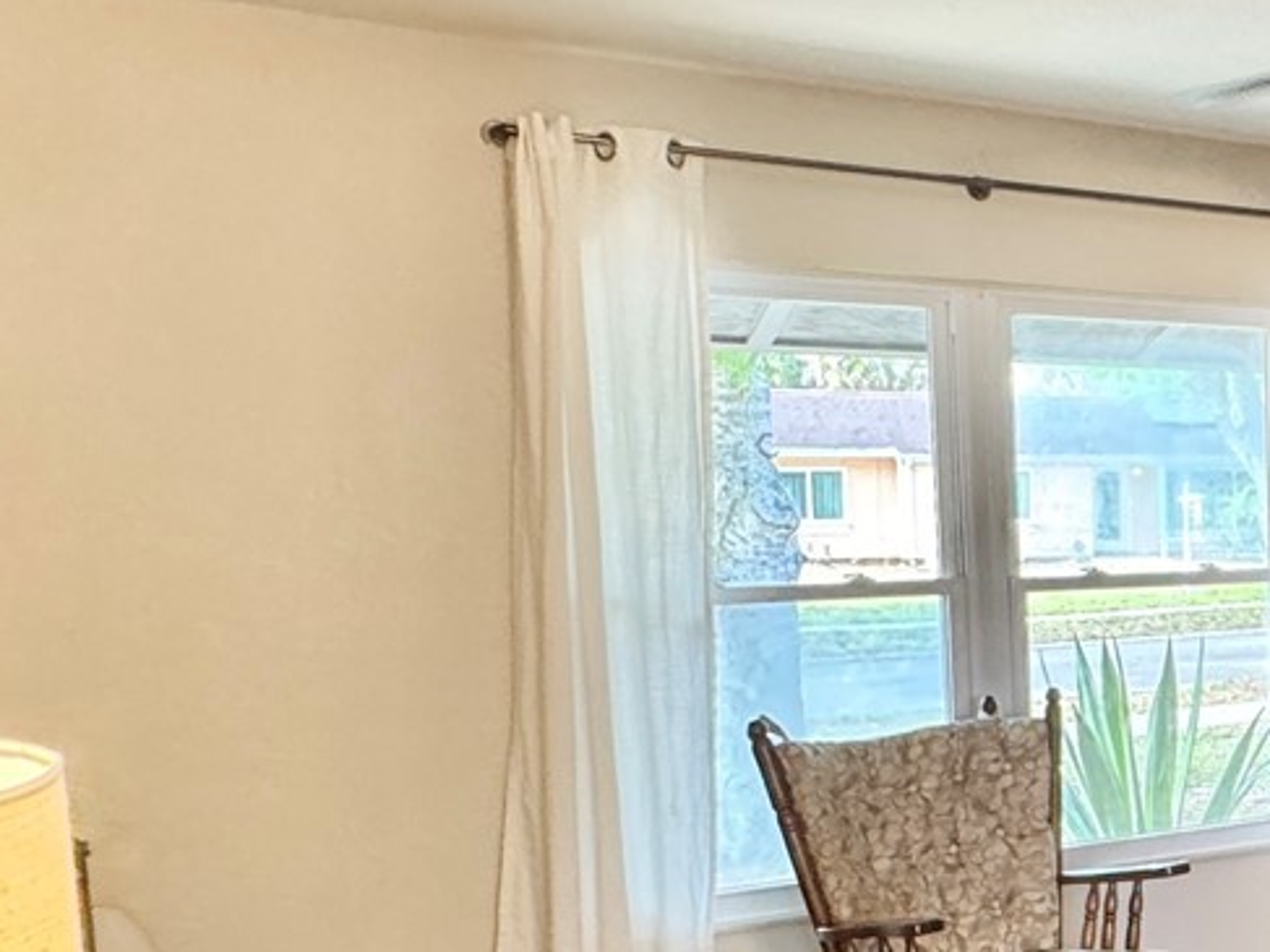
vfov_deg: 31.2
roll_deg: +0.5
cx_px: 1565
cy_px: 642
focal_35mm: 46
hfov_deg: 32.9
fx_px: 1687
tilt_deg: -5.2
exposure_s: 1/60
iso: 320
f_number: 2.2
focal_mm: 2.22
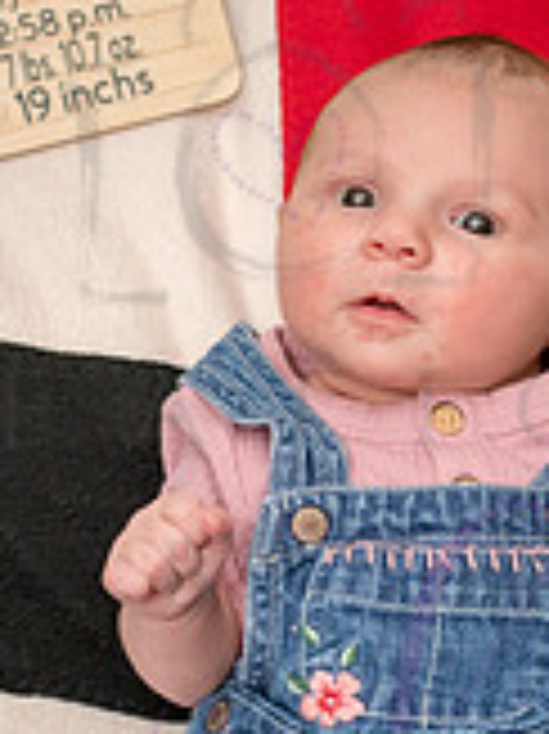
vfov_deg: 14.8
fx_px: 2816
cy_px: 567
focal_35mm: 133
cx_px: 297
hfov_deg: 11.1
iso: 800
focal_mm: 50
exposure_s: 1/250
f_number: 4
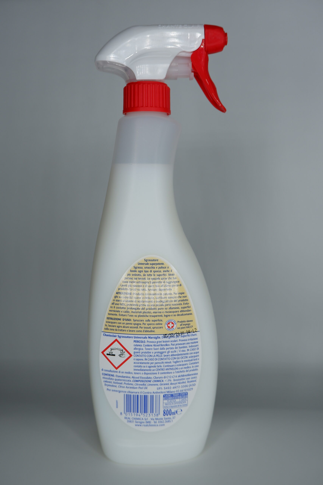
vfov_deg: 58.7
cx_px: 162
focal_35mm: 32
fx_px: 431
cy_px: 242
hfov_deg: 41.1
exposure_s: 1/550
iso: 200
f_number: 4.2
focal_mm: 21.5
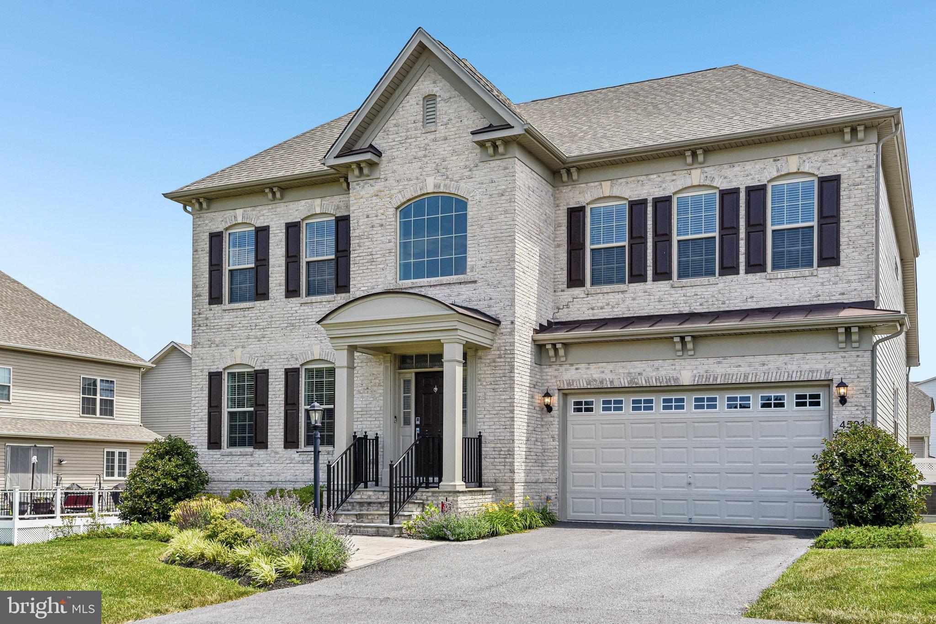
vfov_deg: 37.8
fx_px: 910
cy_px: 312
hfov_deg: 54.4
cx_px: 468
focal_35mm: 35
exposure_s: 1/1600
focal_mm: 35
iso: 400
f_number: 8
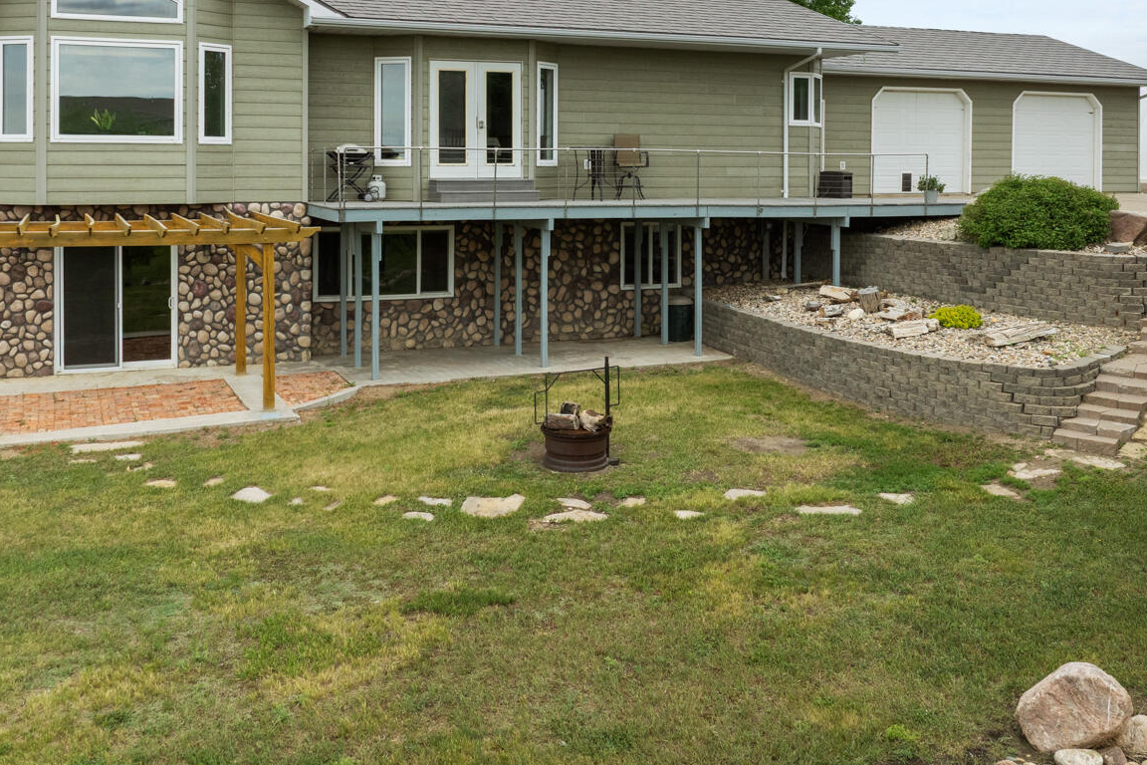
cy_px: 158
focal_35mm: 37
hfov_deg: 51.9
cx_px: 577
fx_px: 1179
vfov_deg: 34.9
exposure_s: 1/640
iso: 100
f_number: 5.6
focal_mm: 12.29
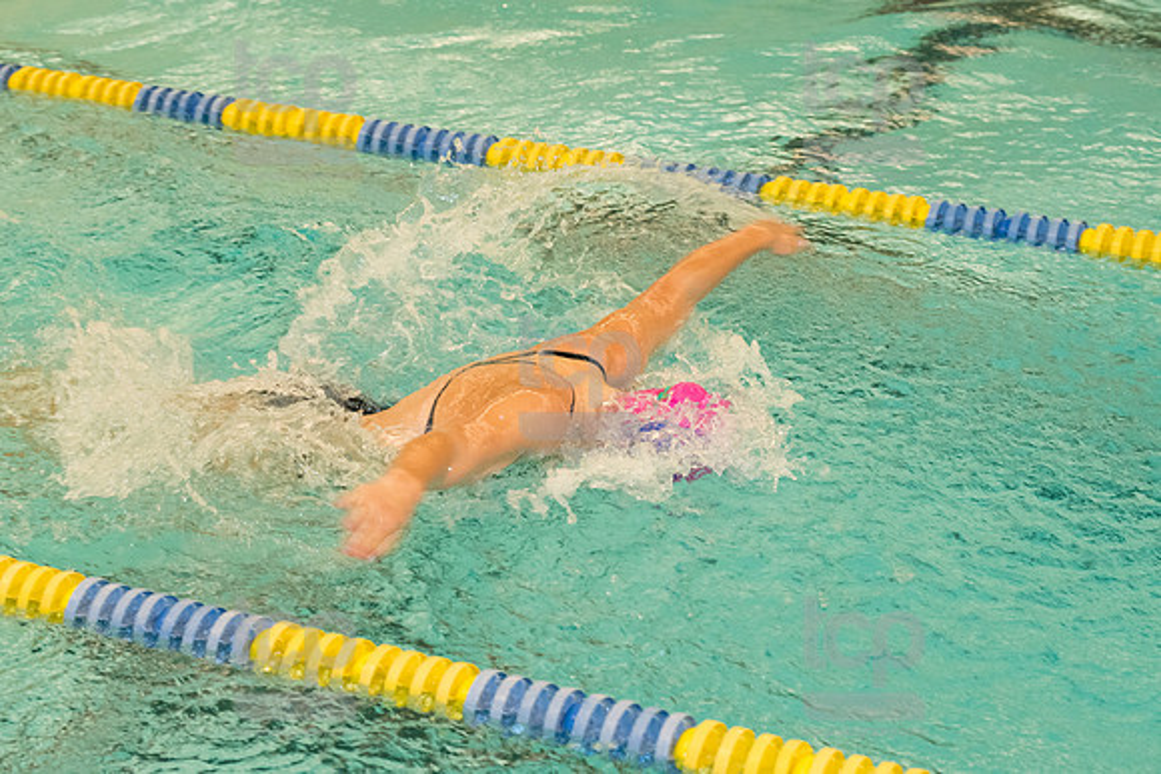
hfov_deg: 22.6
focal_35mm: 90
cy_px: 387
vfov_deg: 15.2
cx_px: 580
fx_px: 2903
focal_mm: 90
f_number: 5.6
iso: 3200
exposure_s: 1/250
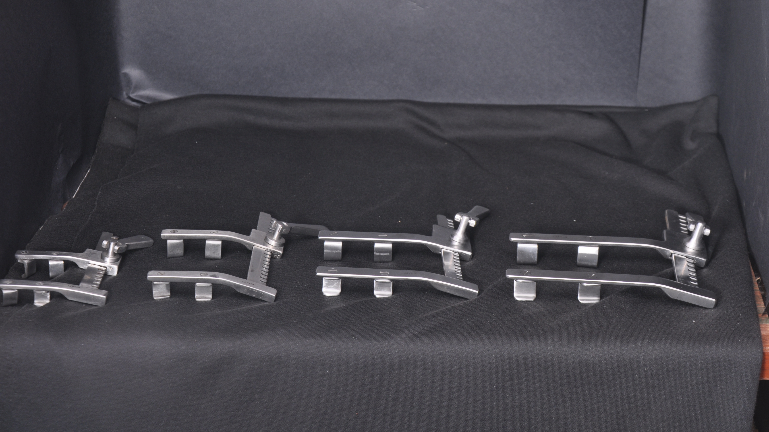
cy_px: 186
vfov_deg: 13.2
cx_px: 382
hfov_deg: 23.2
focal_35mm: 92
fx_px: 1876
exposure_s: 1/60
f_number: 9
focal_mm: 58
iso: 200
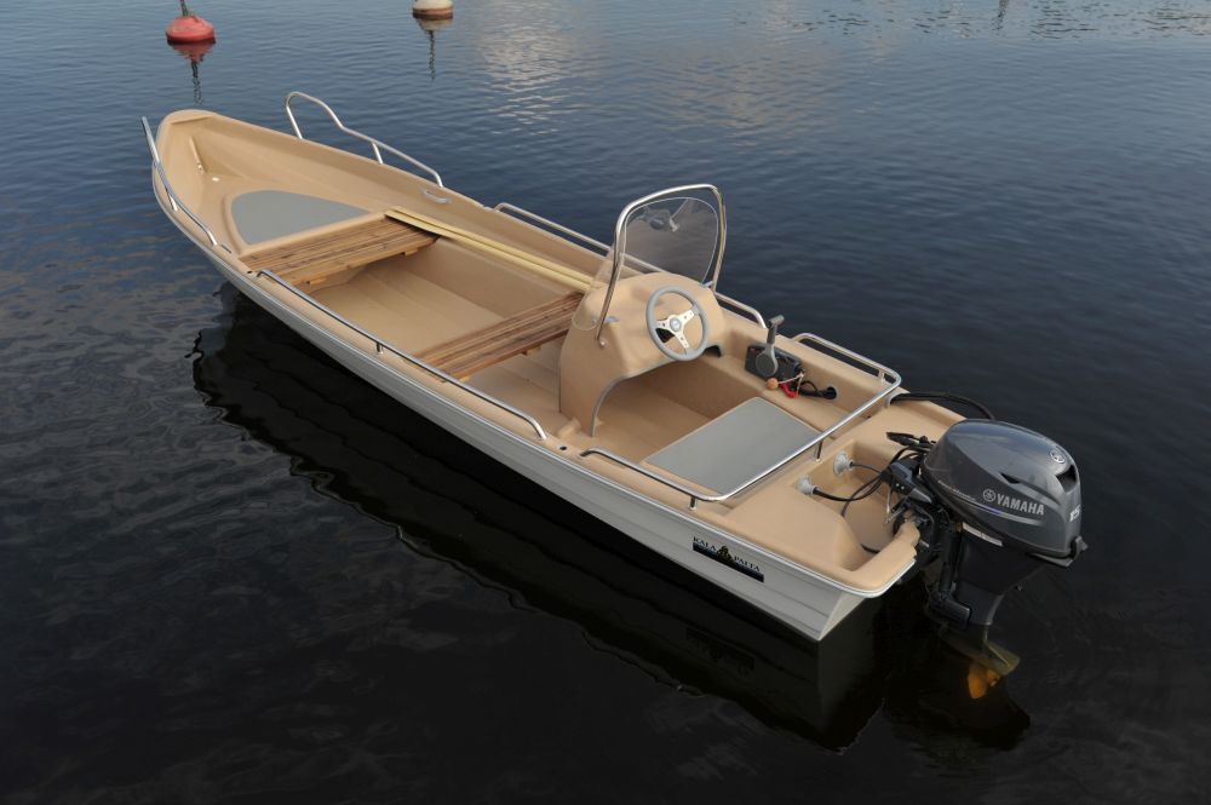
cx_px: 606
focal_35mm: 32
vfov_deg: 41.0
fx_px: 1076
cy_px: 402
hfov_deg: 58.8
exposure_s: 1/1000
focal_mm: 32
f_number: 5.6
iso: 250
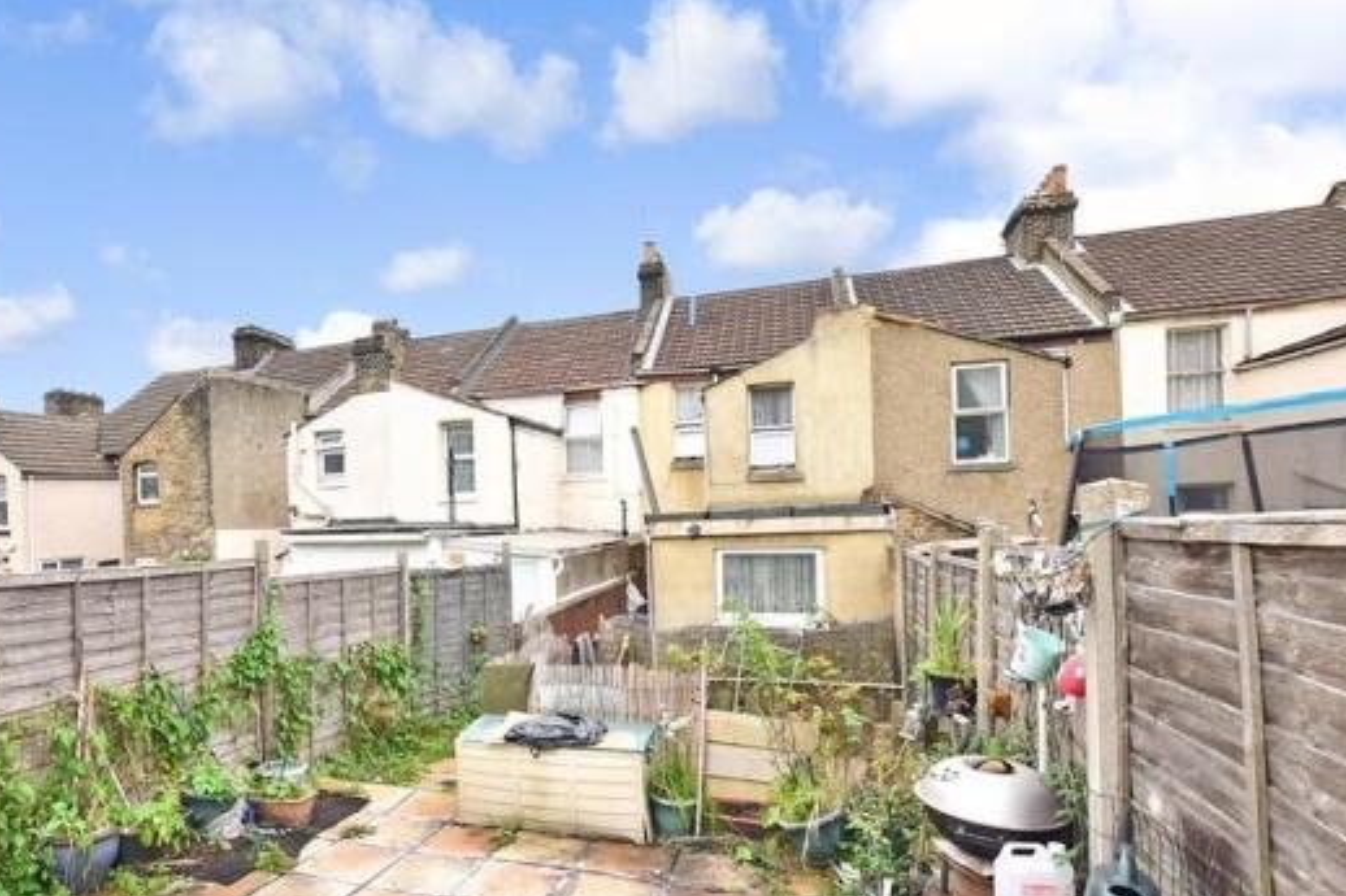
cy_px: 523
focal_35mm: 19
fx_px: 710
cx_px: 525
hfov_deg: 85.6
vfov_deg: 64.1
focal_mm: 10
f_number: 9
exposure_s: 1/200
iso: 200
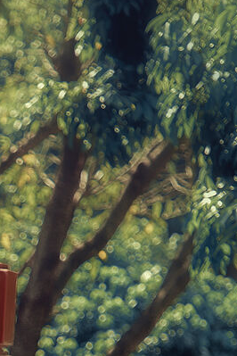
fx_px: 3120
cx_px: -272
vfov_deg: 6.3
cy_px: 770
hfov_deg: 4.3
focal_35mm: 316
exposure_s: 1/125
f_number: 4.5
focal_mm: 70
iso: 100
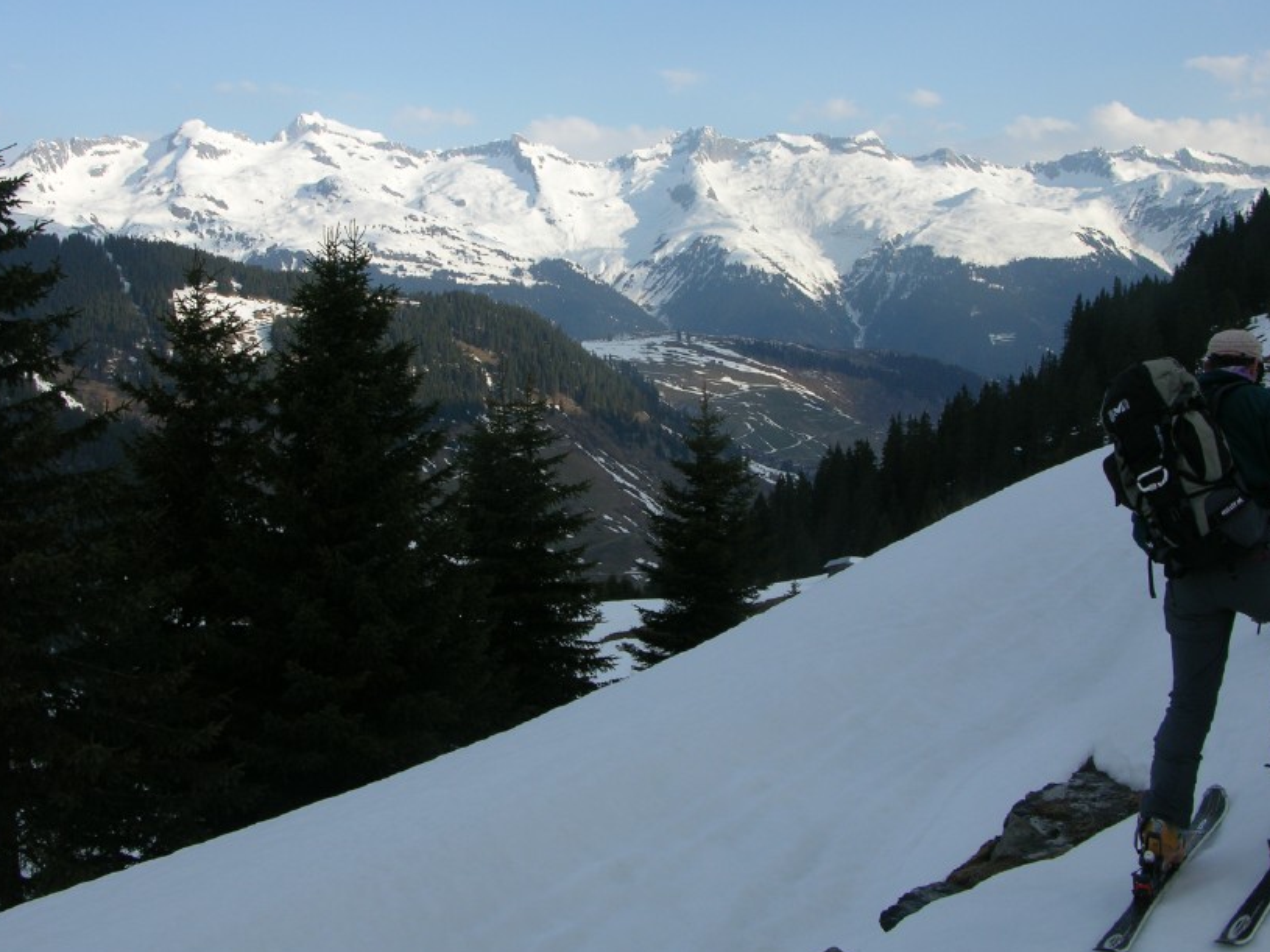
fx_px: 1614
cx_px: 581
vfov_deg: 32.8
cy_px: 399
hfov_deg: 42.9
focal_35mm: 44
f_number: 6.3
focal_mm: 8.9
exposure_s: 1/190
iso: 50
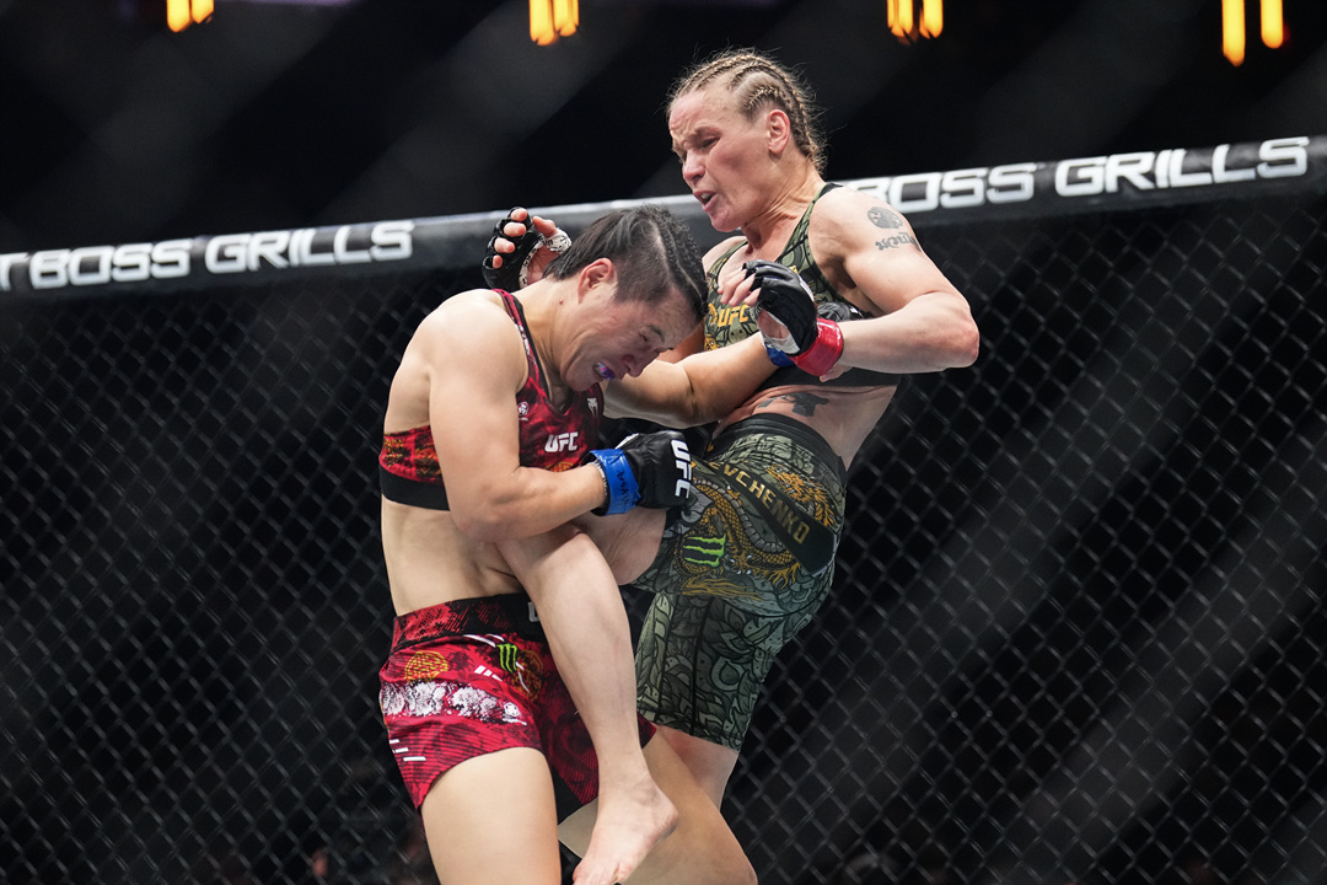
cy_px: 442
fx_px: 3981
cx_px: 664
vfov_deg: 12.7
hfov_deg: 18.9
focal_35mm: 108
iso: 4000
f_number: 2.8
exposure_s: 1/1600
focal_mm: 108
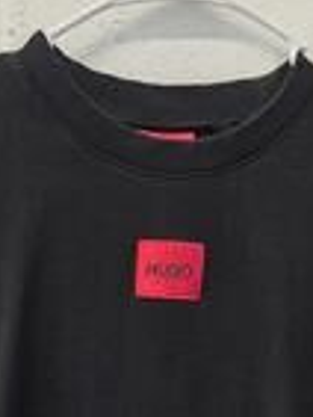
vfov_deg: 27.6
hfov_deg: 23.7
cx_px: 162
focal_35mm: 62
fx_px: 746
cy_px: 491
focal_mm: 6.3
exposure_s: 1/120
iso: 320
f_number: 1.7
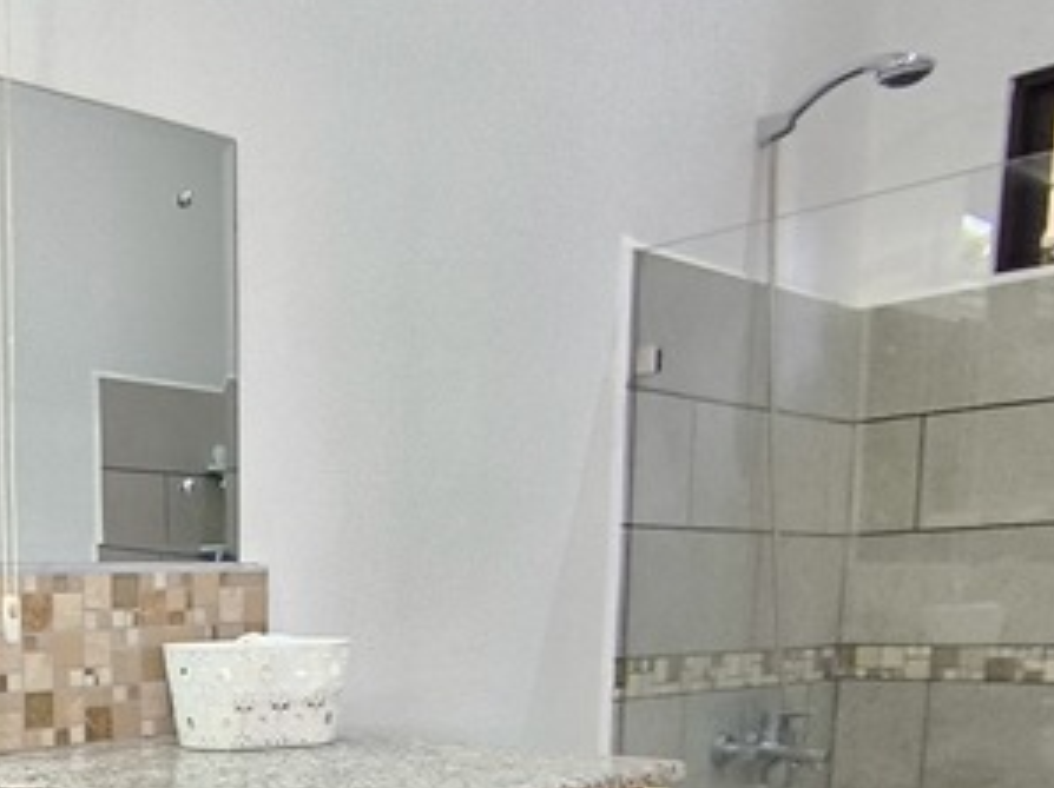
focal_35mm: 43
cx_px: -21
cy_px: 788
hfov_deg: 38.5
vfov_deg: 31.1
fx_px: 1308
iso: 200
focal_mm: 1.65
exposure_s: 1/33.3
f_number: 2.2
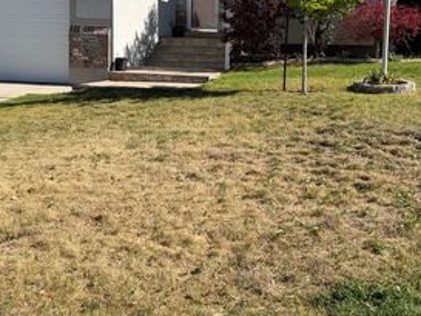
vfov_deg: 32.3
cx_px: 242
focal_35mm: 44
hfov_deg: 42.8
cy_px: 79
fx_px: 535
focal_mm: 6.76
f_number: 1.78
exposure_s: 1/3584
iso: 80
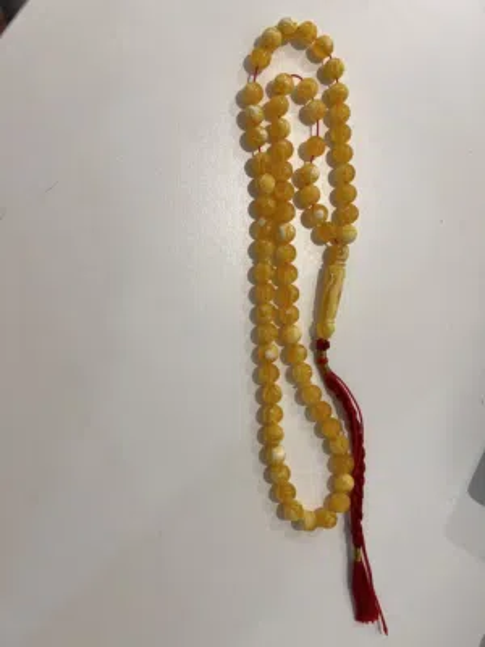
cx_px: 242
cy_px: 324
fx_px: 486
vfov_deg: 67.3
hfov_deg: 53.1
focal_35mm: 26
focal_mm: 5.7
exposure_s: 1/120
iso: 125
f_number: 1.5
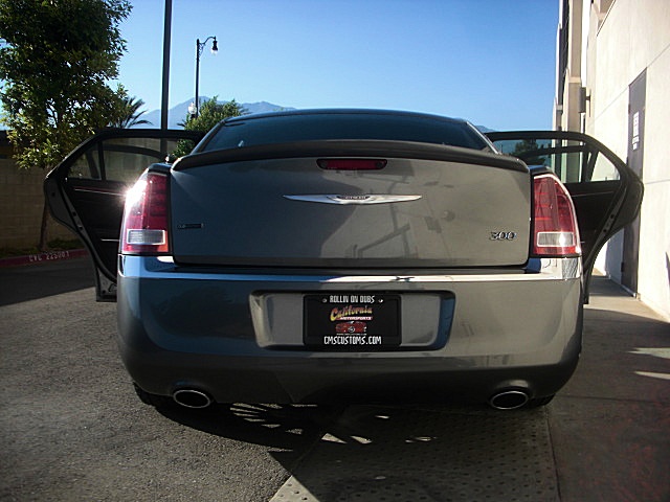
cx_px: 335
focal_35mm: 36
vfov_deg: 39.7
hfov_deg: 51.4
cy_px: 251
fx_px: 697
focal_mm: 6.3
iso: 50
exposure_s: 1/640
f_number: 2.8
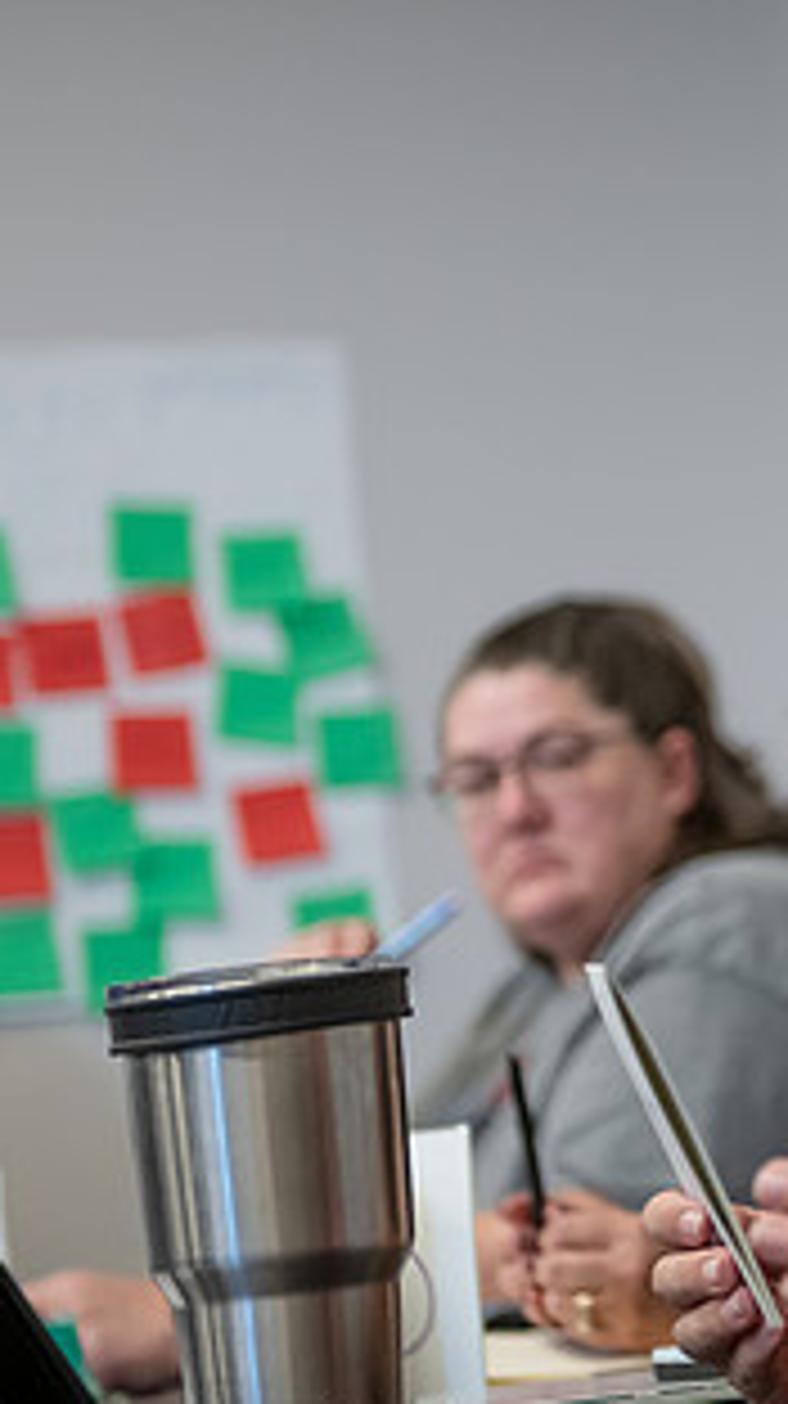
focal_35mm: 113
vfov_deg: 19.0
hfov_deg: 10.5
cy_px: 749
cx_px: 1013
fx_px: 4207
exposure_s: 1/160
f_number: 2.8
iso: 800
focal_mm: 58
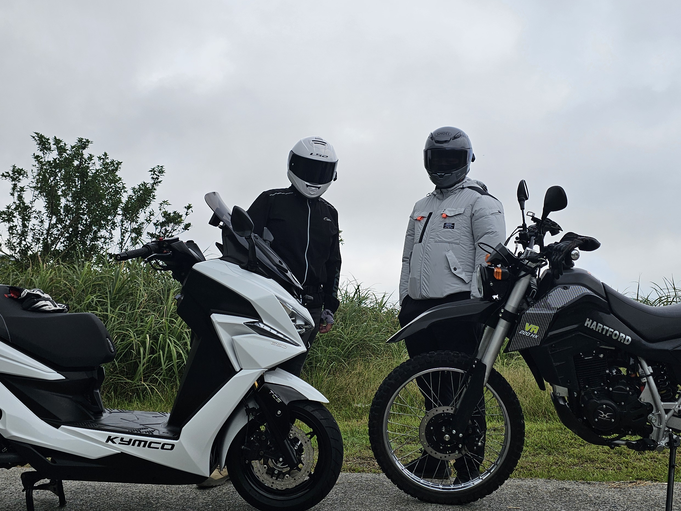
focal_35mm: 37
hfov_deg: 50.1
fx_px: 728
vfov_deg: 38.4
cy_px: 188
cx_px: 355
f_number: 1.7
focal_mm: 6.3
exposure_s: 1/585
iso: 10
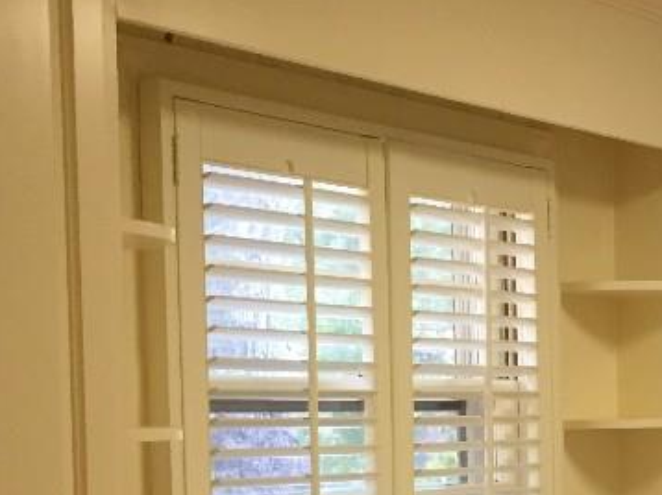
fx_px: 1586
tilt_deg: -1.8
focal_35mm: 83
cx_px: 880
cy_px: 482
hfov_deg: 21.2
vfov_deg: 17.4
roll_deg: +1.0
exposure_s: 1/30
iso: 100
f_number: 2.2
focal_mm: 4.15
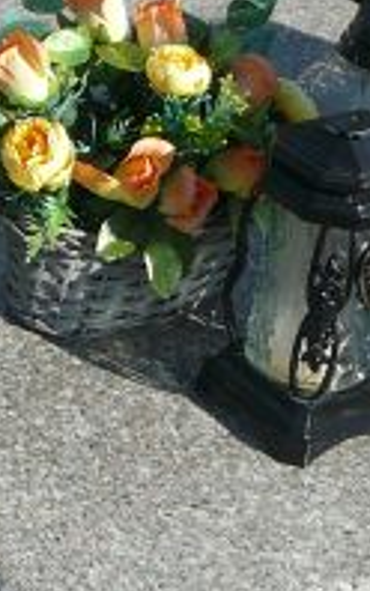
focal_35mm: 120
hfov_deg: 10.5
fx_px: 1933
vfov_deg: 16.6
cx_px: -224
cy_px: -119
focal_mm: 5.2
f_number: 5
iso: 80
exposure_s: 1/400
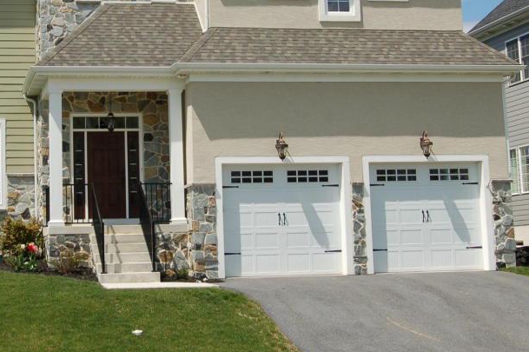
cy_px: 68
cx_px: 165
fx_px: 1086
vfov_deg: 18.2
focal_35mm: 74
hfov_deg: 27.2
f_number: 10
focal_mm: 26
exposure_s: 1/400
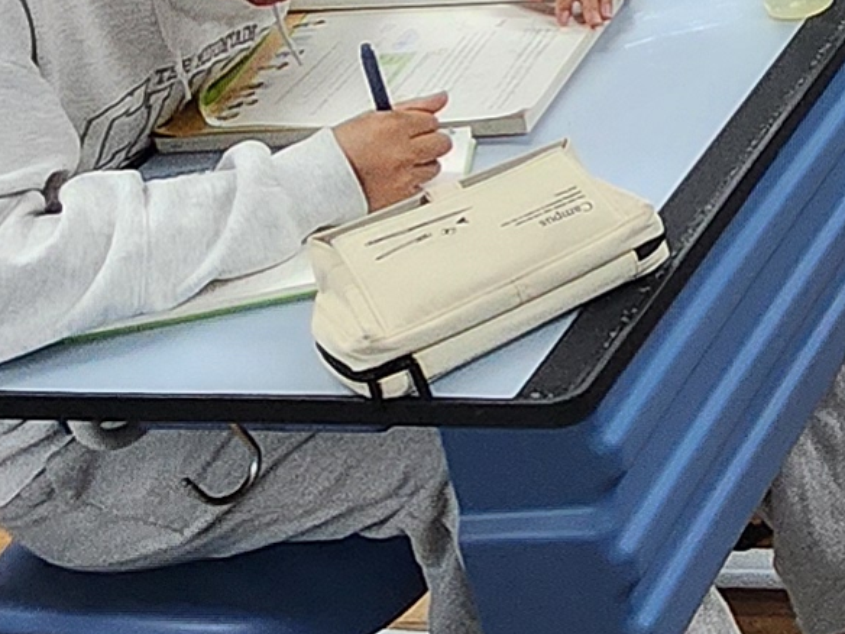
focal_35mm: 89
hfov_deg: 17.3
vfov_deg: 15.7
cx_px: 1590
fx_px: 2173
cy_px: -197
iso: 160
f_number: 2.2
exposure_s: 1/60
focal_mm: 1.74
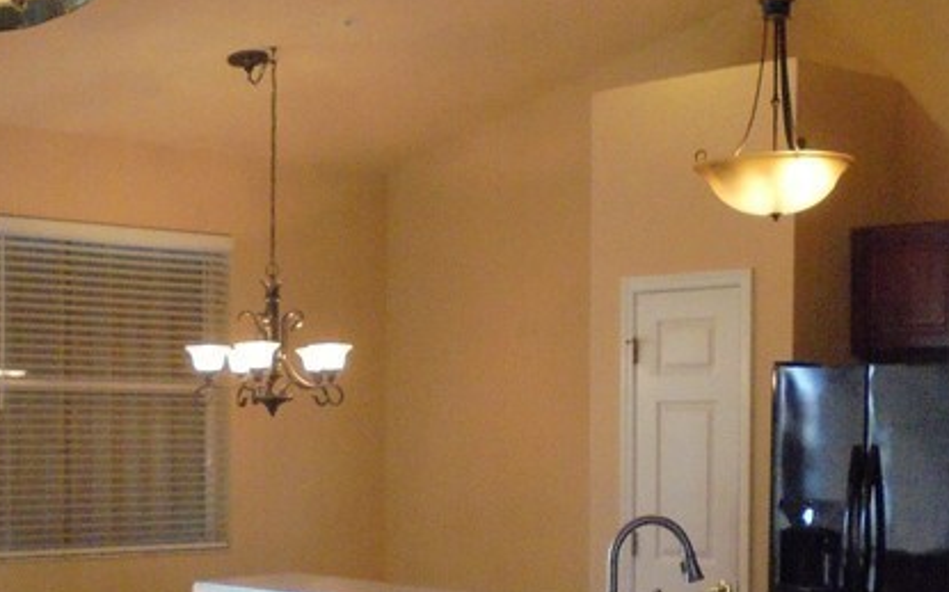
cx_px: 485
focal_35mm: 68
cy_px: 494
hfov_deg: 30.2
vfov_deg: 18.9
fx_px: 1758
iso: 500
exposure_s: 1/100
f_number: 3.5
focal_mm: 4.6
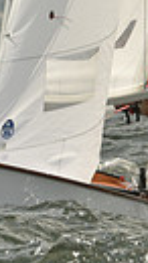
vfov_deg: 1.7
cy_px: 130
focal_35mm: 1264
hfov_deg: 1.0
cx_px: 89
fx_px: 8830
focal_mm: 270
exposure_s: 1/1250
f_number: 8
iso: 320
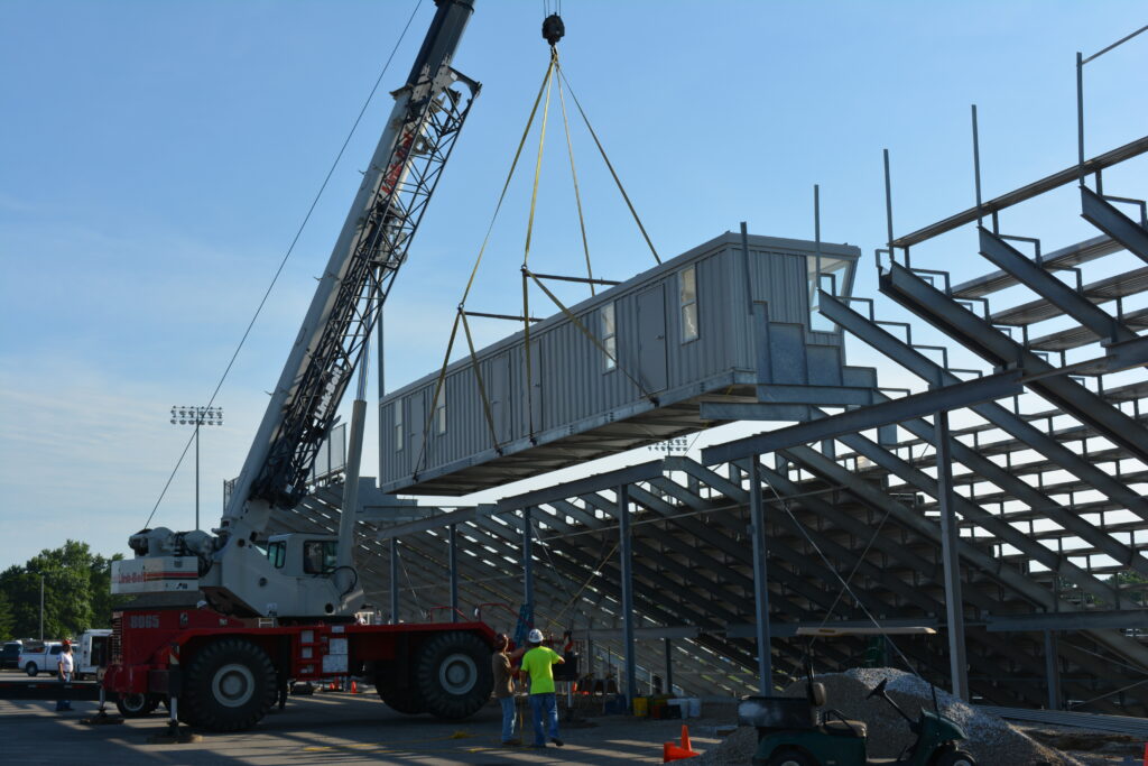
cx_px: 574
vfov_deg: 29.0
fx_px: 1483
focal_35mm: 46
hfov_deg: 42.3
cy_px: 383
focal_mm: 31
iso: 100
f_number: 9
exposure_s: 1/320
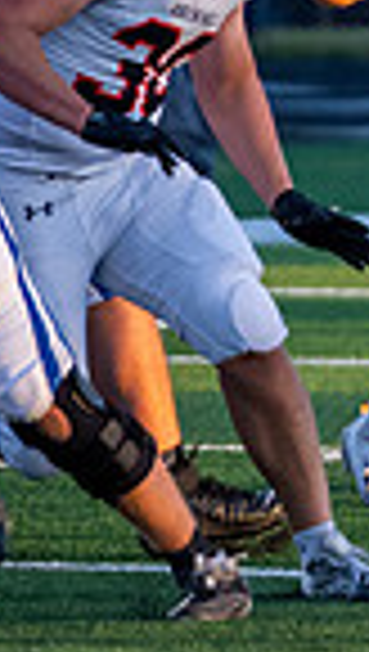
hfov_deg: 1.0
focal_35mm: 1264
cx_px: 1747
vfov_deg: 1.7
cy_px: 366
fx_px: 21898
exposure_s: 1/1250
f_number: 2.8
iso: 1250
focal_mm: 200
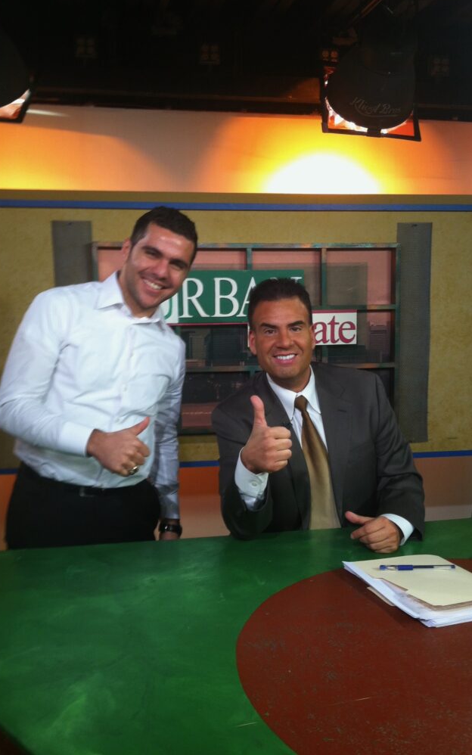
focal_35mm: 38
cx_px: 218
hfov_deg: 33.6
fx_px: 782
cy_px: 368
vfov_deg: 51.5
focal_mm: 3.85
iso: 80
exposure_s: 1/30
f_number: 2.8
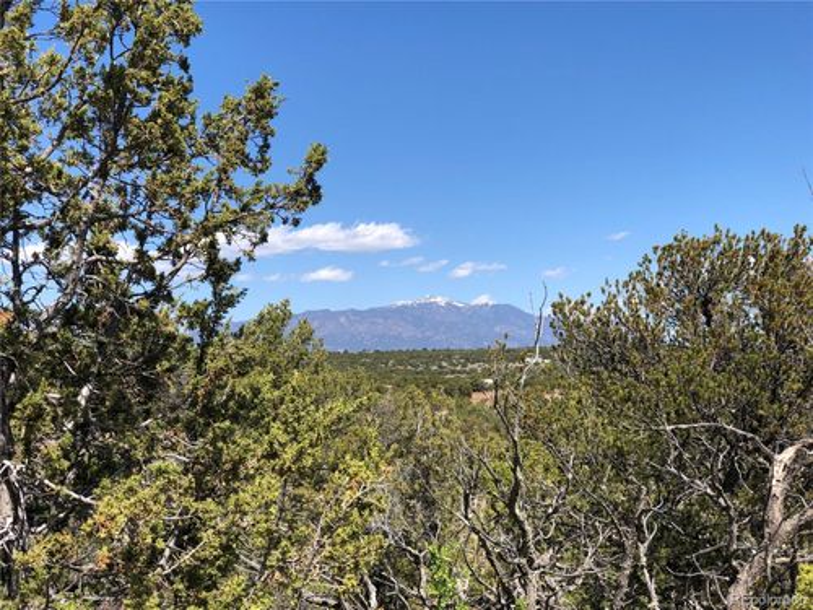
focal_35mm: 57
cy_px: 305
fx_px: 1339
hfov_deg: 33.8
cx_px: 406
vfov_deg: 25.7
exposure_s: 1/750
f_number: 2.8
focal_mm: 6.6
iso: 20
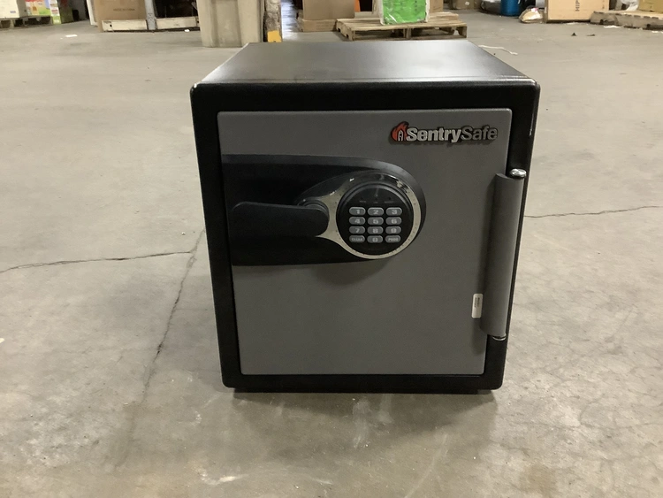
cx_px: 332
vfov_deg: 45.5
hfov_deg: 58.3
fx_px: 594
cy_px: 249
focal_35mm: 31
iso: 400
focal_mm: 3.3
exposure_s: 1/30
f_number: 2.4
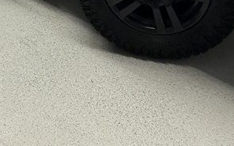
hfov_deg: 39.4
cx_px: 90
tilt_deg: -10.1
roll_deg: -0.8
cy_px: -117
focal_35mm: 51
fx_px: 325
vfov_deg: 19.2
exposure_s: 1/100
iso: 400
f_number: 2.2
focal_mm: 2.22
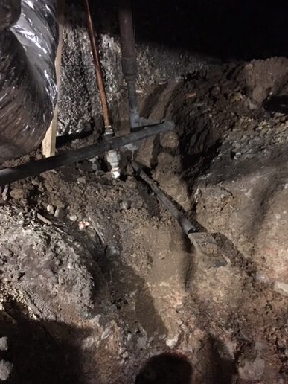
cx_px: 159
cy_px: 216
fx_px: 399
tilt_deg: -20.2
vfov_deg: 51.2
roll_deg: +0.6
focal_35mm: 36
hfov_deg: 39.6
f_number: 2.2
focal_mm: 4.15
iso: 200
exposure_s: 1/4
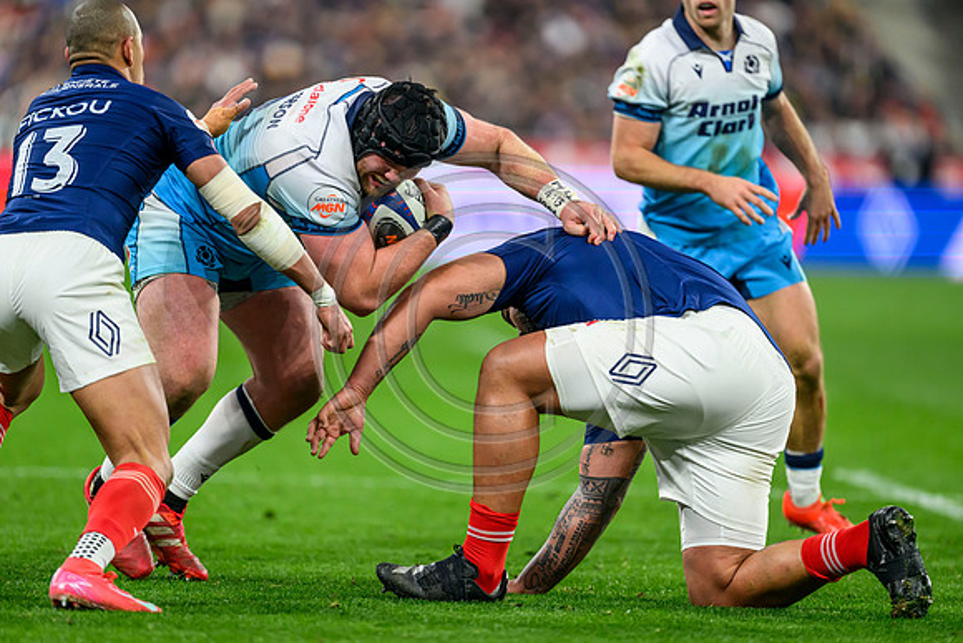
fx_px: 10702
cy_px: 322
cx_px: 482
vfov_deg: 3.4
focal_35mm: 400
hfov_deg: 5.2
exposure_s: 1/2500
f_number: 2.8
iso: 3200
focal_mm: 400
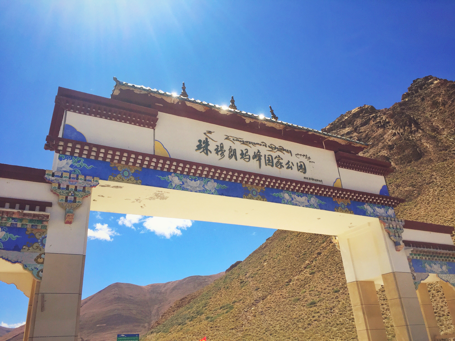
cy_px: 170
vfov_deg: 48.2
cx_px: 228
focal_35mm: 29
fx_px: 381
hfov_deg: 61.7
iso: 32
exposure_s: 1/2326
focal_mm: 4.15
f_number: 2.2
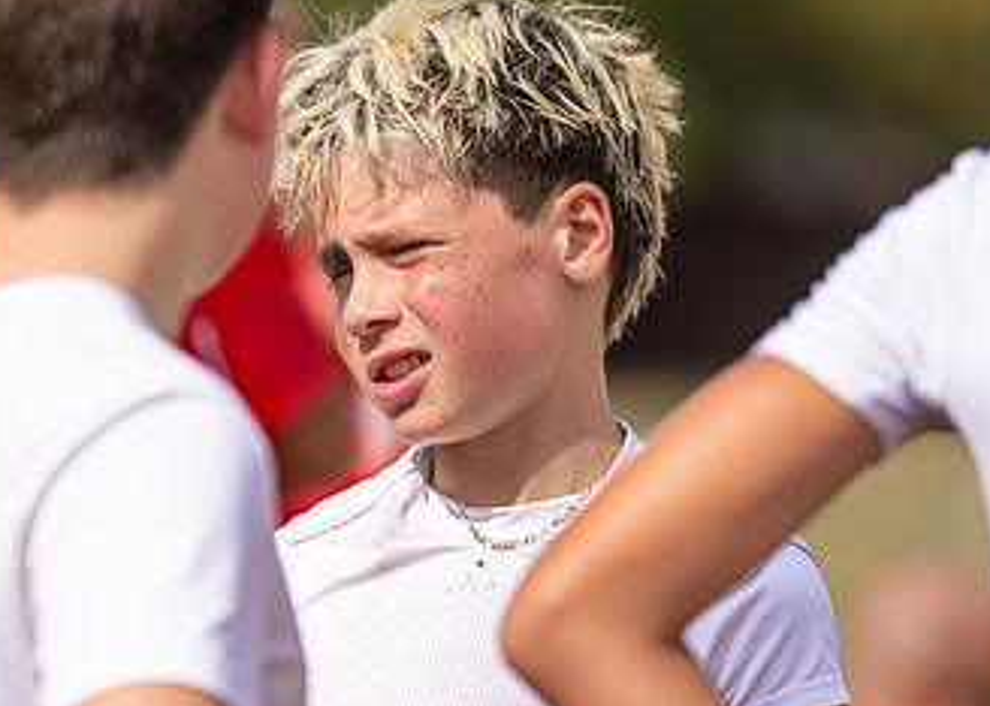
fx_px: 14924
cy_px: 426
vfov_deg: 2.7
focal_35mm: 531
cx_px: 423
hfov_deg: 3.8
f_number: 2.8
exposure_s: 1/5000
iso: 160
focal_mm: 200
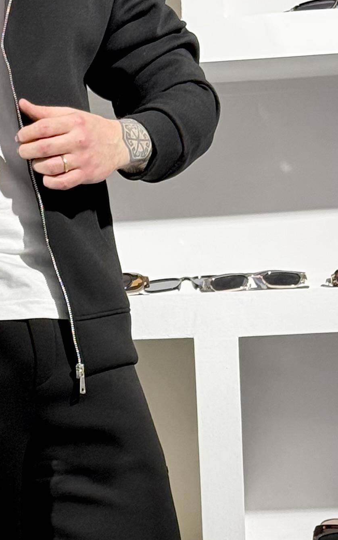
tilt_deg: +0.4
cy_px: 384
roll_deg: +1.9
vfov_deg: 13.6
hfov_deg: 8.5
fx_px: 2255
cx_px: -32
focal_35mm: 153
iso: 125
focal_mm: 6.76
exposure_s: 1/100
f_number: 1.78
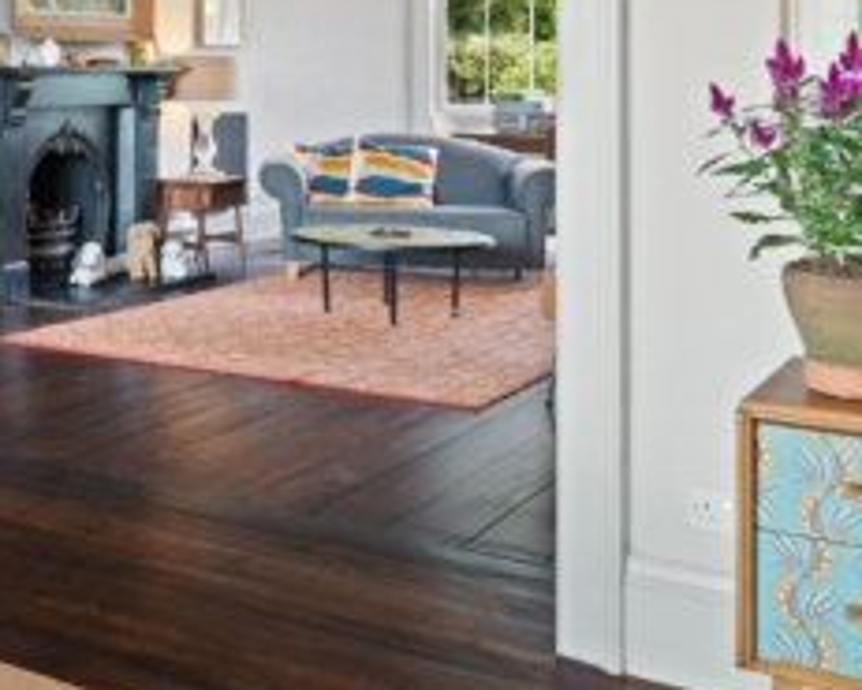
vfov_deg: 25.3
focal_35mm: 58
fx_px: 1486
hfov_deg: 29.5
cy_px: 62
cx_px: -60
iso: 320
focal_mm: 23.5
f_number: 6.3
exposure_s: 1/1.67
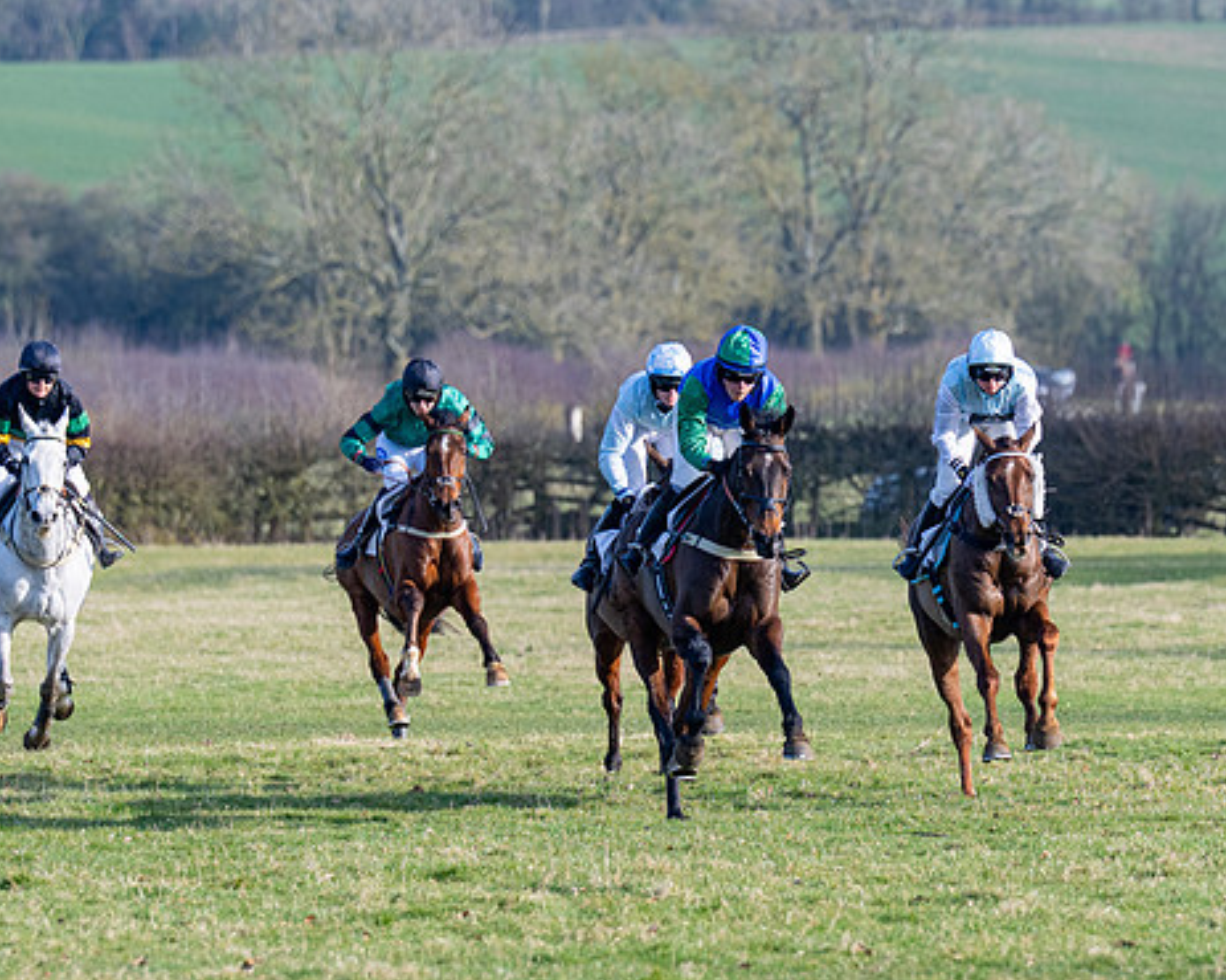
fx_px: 16974
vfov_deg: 3.3
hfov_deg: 4.1
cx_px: 750
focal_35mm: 468
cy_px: 616
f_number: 4
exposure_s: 1/1250
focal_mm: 185
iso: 160
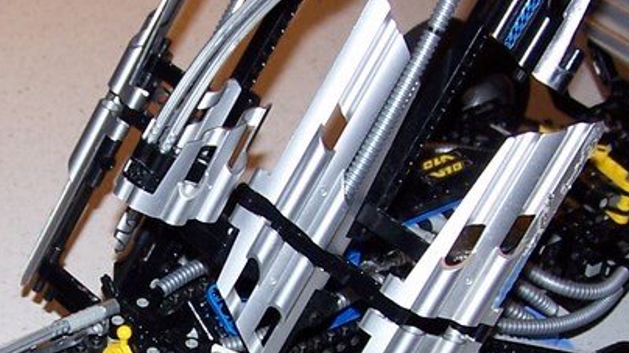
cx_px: 153
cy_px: 330
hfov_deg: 20.2
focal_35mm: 105
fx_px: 1751
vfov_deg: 11.4
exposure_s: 1/60
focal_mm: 6.3
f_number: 2.8
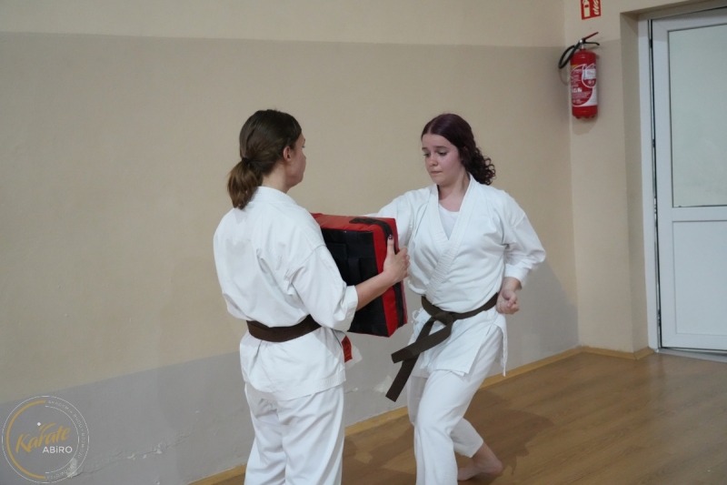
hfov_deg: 48.5
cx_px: 364
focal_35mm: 40
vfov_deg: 33.4
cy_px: 242
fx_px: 808
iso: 10000
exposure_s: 1/250
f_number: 4
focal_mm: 40
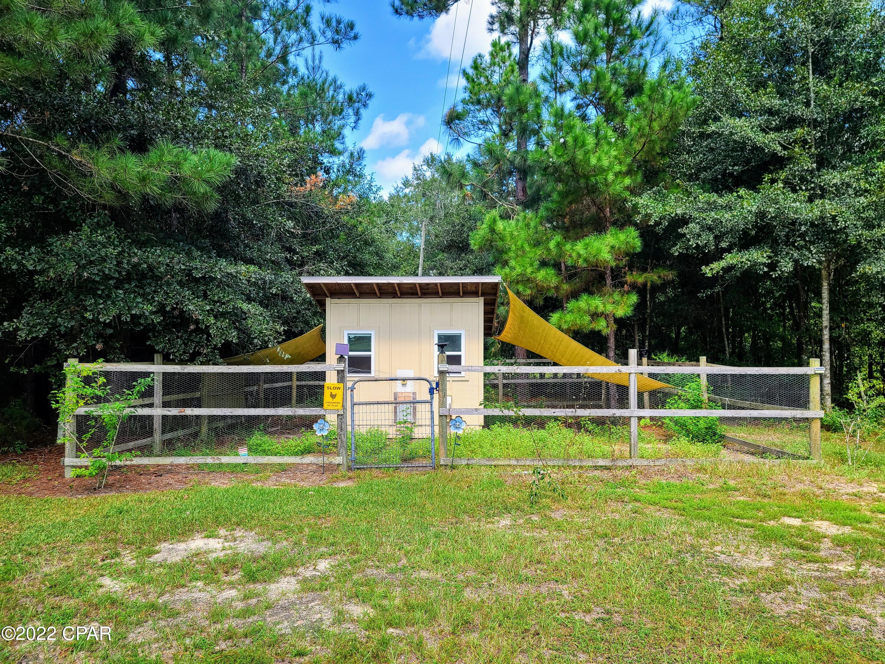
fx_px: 639
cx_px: 442
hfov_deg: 69.4
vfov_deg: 54.9
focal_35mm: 25
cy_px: 332
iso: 16
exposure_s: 1/218
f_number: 1.8
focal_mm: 7
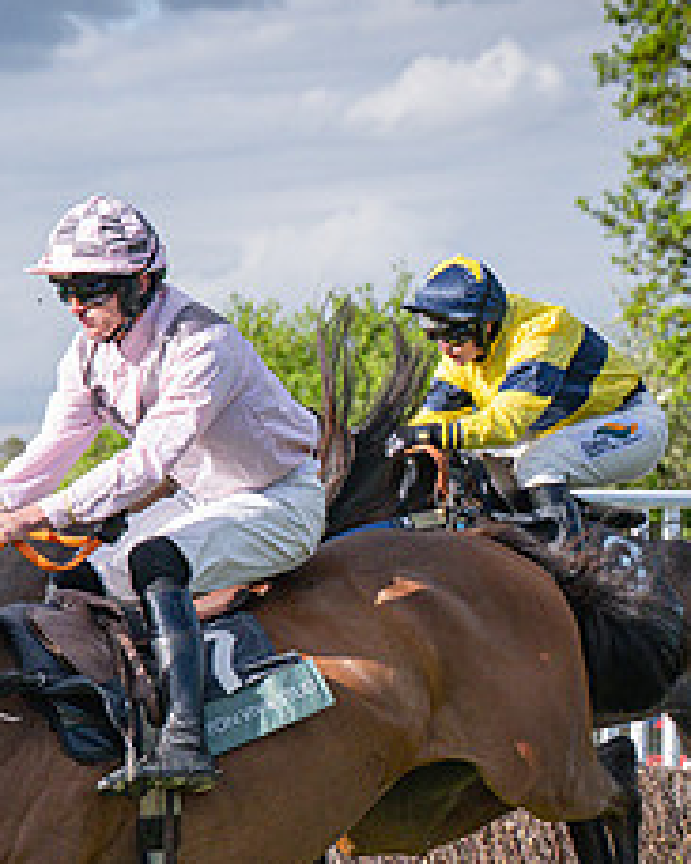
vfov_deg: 7.1
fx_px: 6984
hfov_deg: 5.7
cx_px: 141
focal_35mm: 273
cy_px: 636
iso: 400
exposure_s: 1/4000
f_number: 4
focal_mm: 72
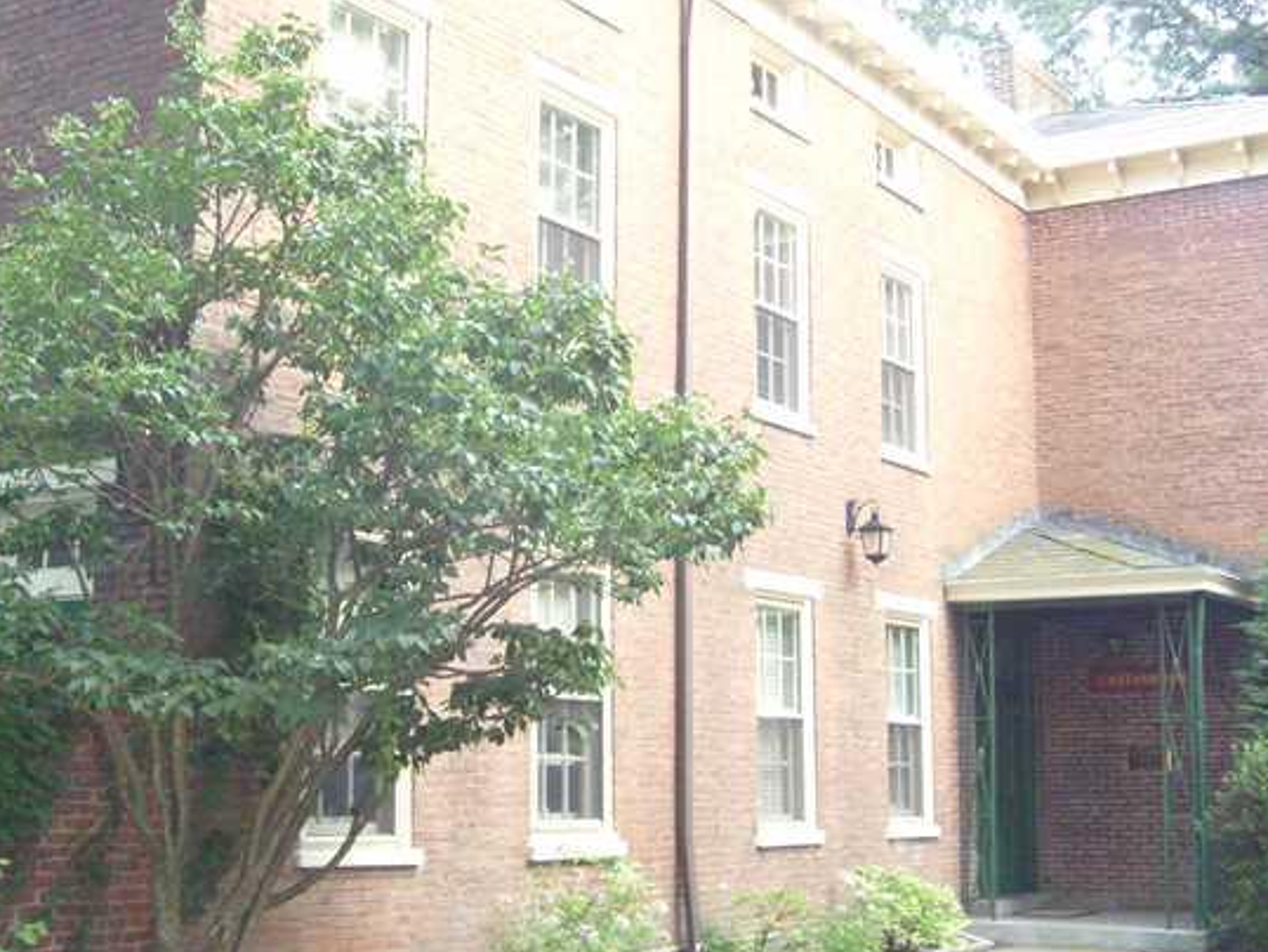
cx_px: 618
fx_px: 1906
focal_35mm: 52
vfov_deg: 28.0
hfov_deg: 36.8
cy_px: 441
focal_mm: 5.8
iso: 320
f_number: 2.8
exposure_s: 1/45
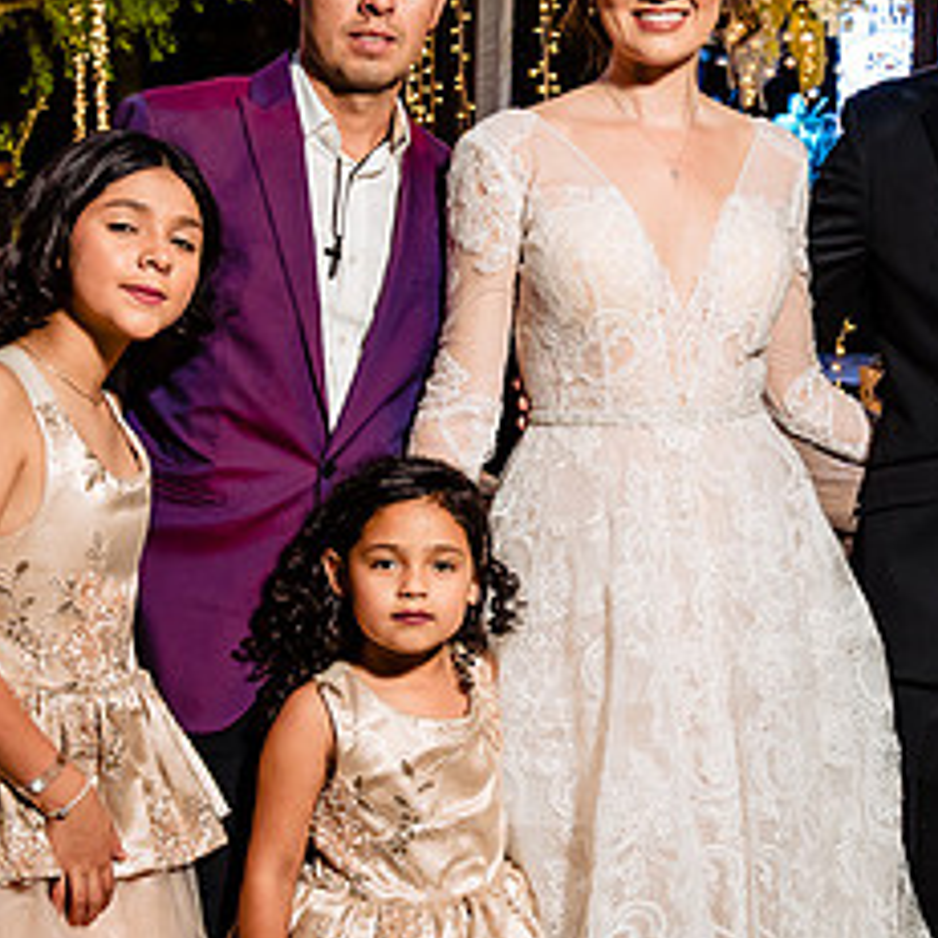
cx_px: 646
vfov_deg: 21.4
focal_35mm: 81
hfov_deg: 21.3
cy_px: 412
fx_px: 2483
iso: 1600
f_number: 5.6
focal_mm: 38
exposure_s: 1/50
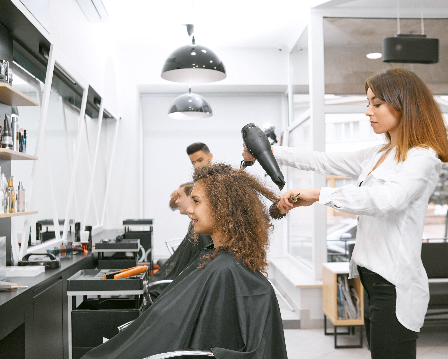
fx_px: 530
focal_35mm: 40
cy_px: 177
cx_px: 219
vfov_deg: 37.3
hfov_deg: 45.8
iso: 800
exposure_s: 1/250
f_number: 4.5
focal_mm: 35
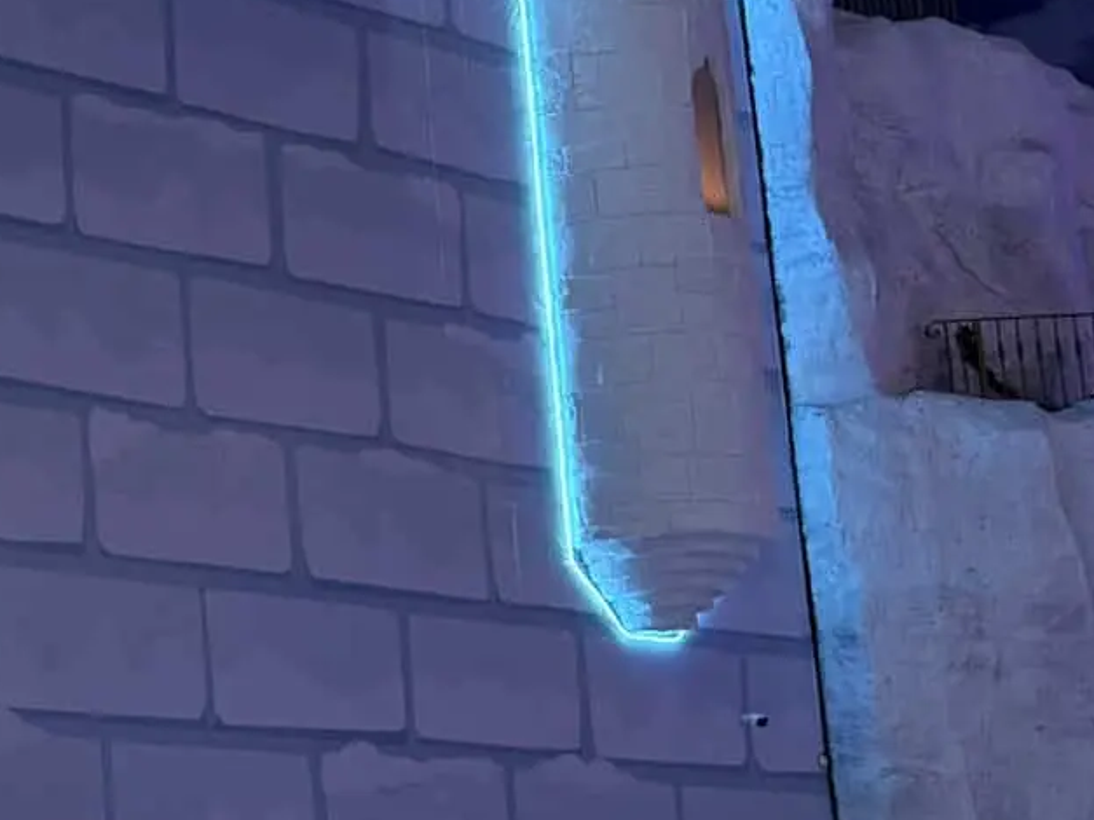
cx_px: -808
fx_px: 3097
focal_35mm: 98
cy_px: 407
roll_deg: +0.3
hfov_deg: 16.9
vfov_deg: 15.1
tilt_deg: +10.4
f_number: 1.78
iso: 160
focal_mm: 6.76
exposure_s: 1/100
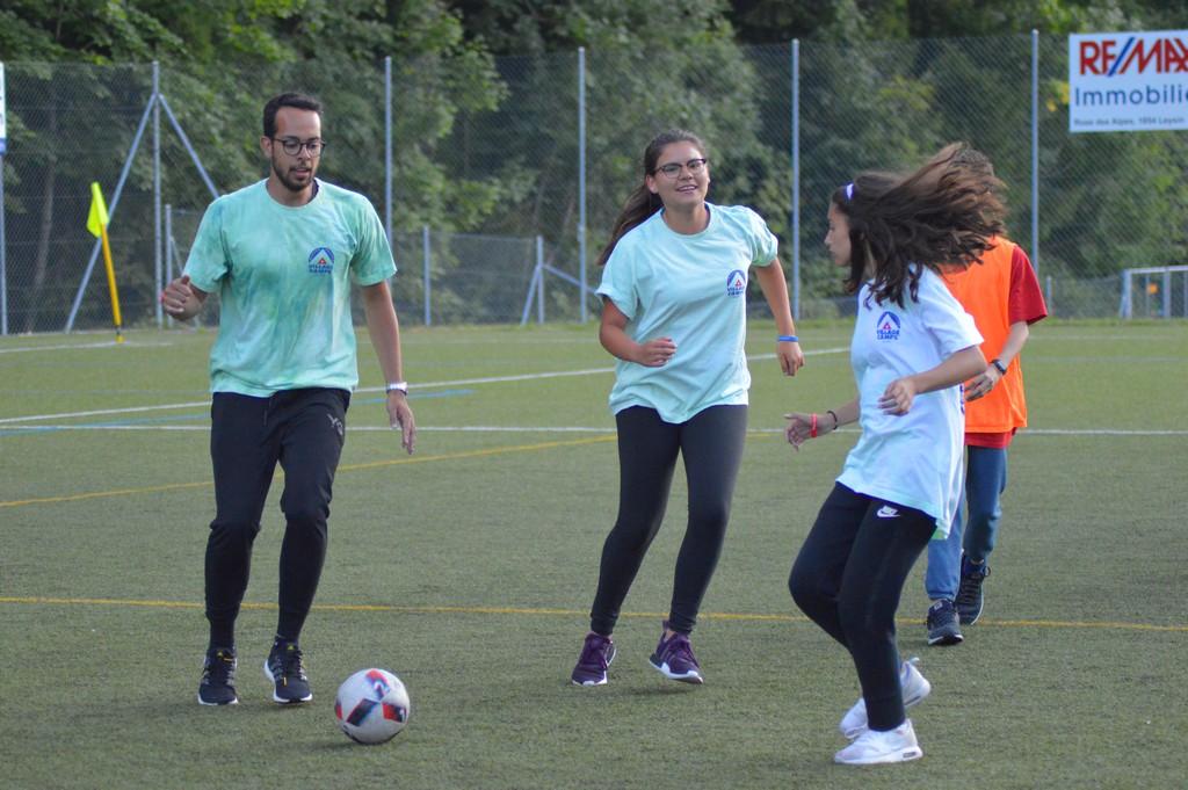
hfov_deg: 13.7
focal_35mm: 150
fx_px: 4946
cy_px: 395
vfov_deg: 9.1
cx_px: 594
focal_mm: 100
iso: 3200
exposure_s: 1/2000
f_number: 4
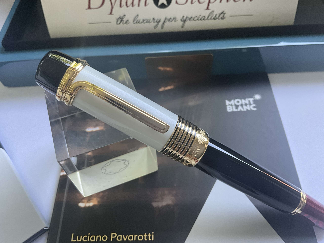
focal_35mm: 29
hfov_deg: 61.7
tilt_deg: -56.1
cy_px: 122
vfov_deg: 48.2
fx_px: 271
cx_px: 162
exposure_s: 1/84
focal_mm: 3
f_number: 1.8
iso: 64
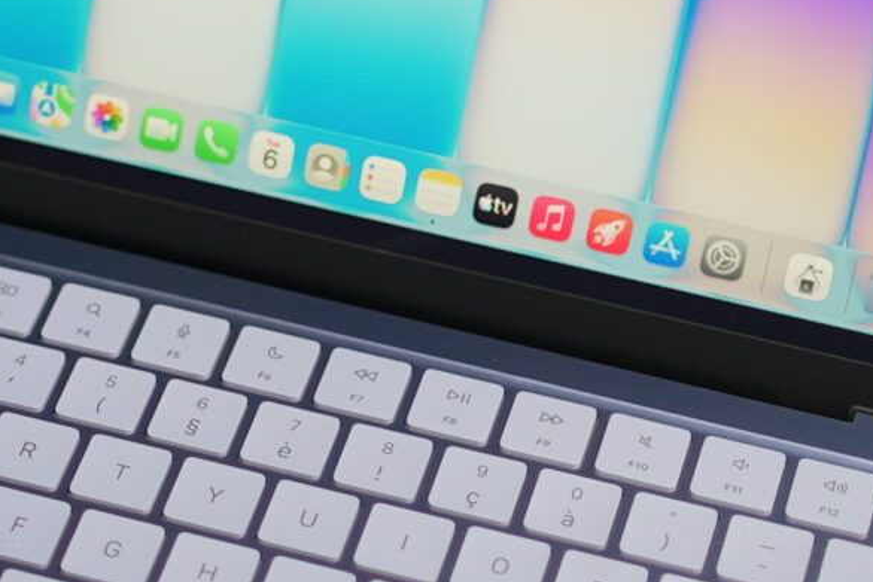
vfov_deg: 9.0
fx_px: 3711
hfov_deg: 13.4
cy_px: 333
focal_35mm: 153
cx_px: 298
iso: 320
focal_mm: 35
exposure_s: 1/100
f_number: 1.4
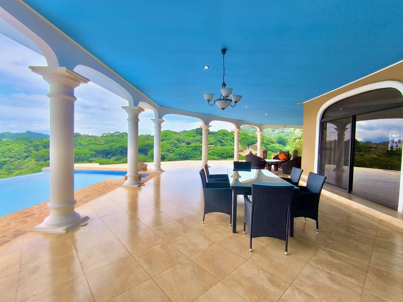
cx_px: 202
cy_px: 151
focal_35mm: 16
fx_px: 186
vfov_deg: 78.1
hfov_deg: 94.5
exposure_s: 1/414
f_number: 2.2
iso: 50
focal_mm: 1.65
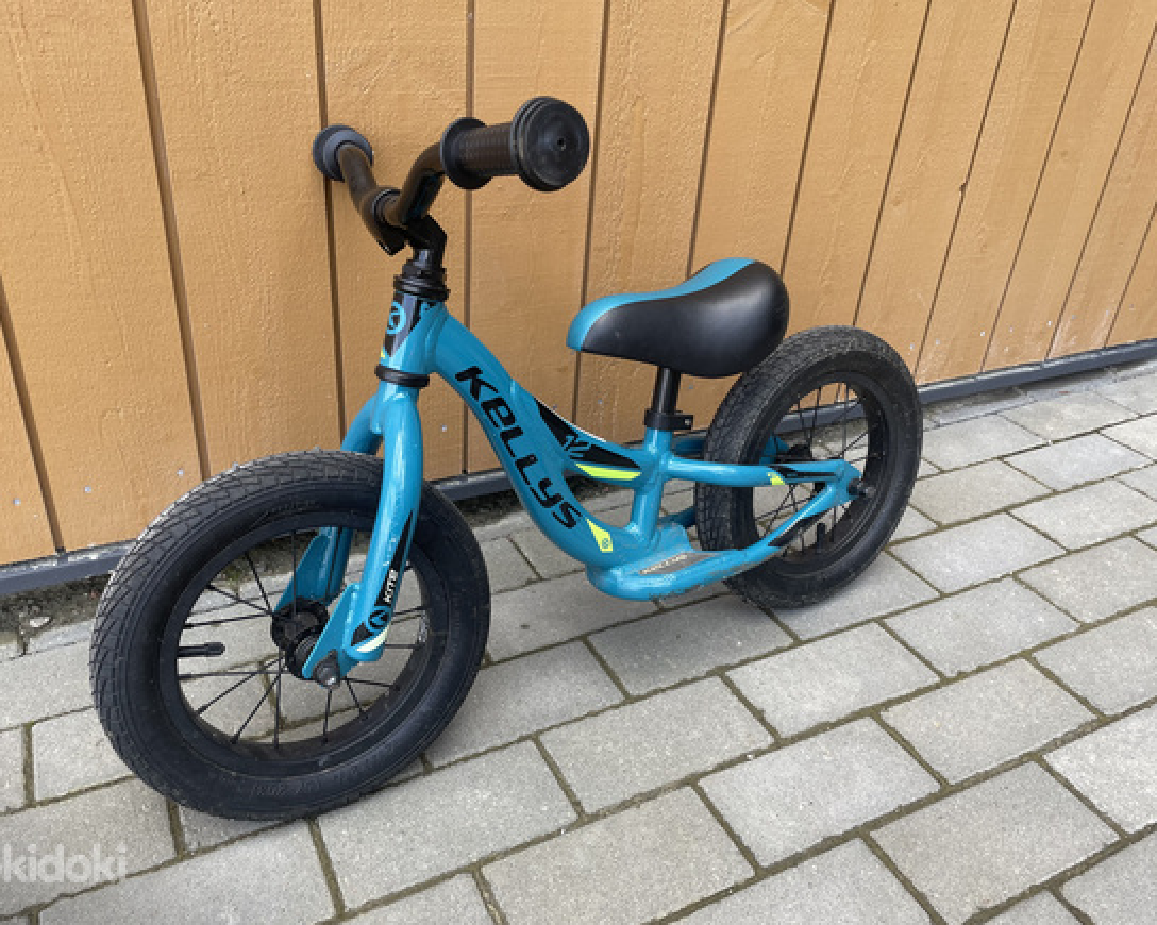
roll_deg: -3.3
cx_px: 553
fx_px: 959
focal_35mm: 28
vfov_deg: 51.5
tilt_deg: -30.0
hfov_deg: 62.2
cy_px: 459
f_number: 1.6
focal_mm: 4.2
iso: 32
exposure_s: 1/203
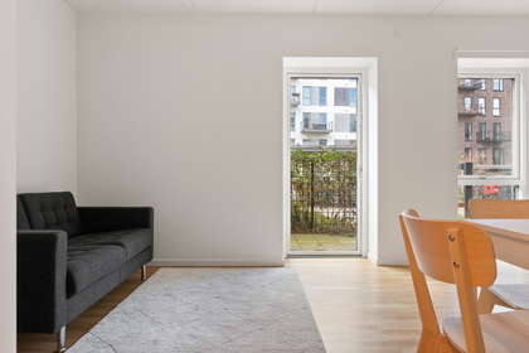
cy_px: 176
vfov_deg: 53.7
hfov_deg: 74.4
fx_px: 348
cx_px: 264
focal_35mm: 24
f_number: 8
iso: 200
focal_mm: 15.8
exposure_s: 1/3
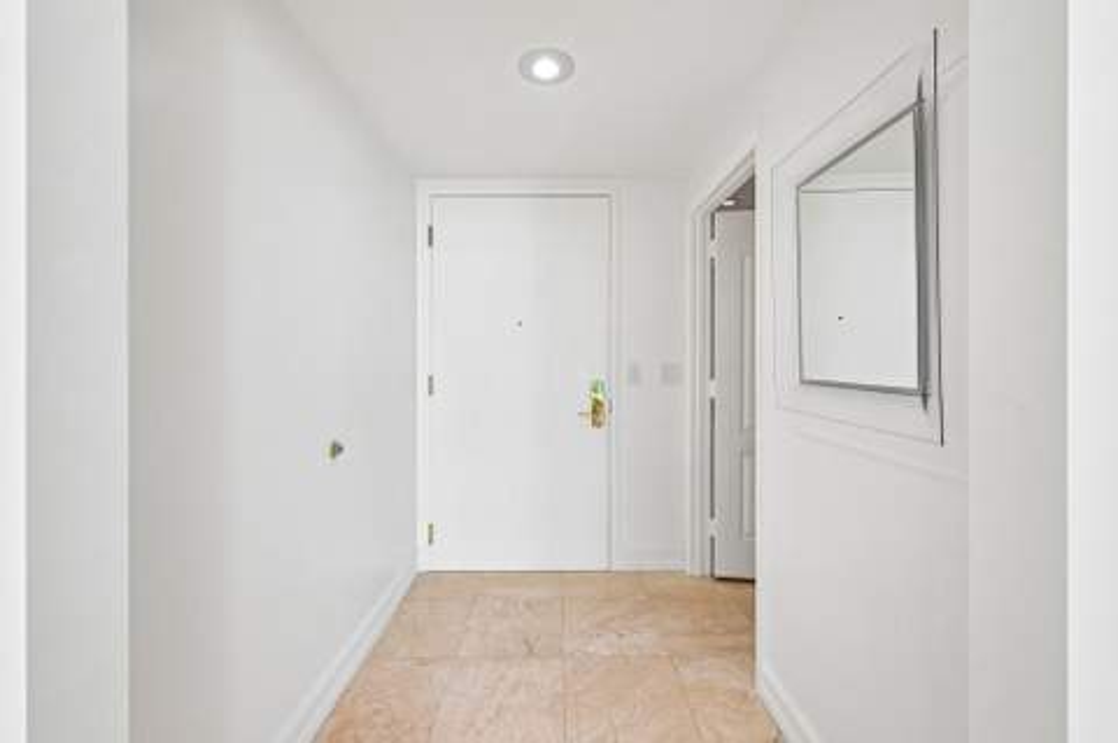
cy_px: 372
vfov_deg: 81.1
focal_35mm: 14
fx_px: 434
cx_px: 559
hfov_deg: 104.3
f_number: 8
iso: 2500
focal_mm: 14
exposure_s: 1/160
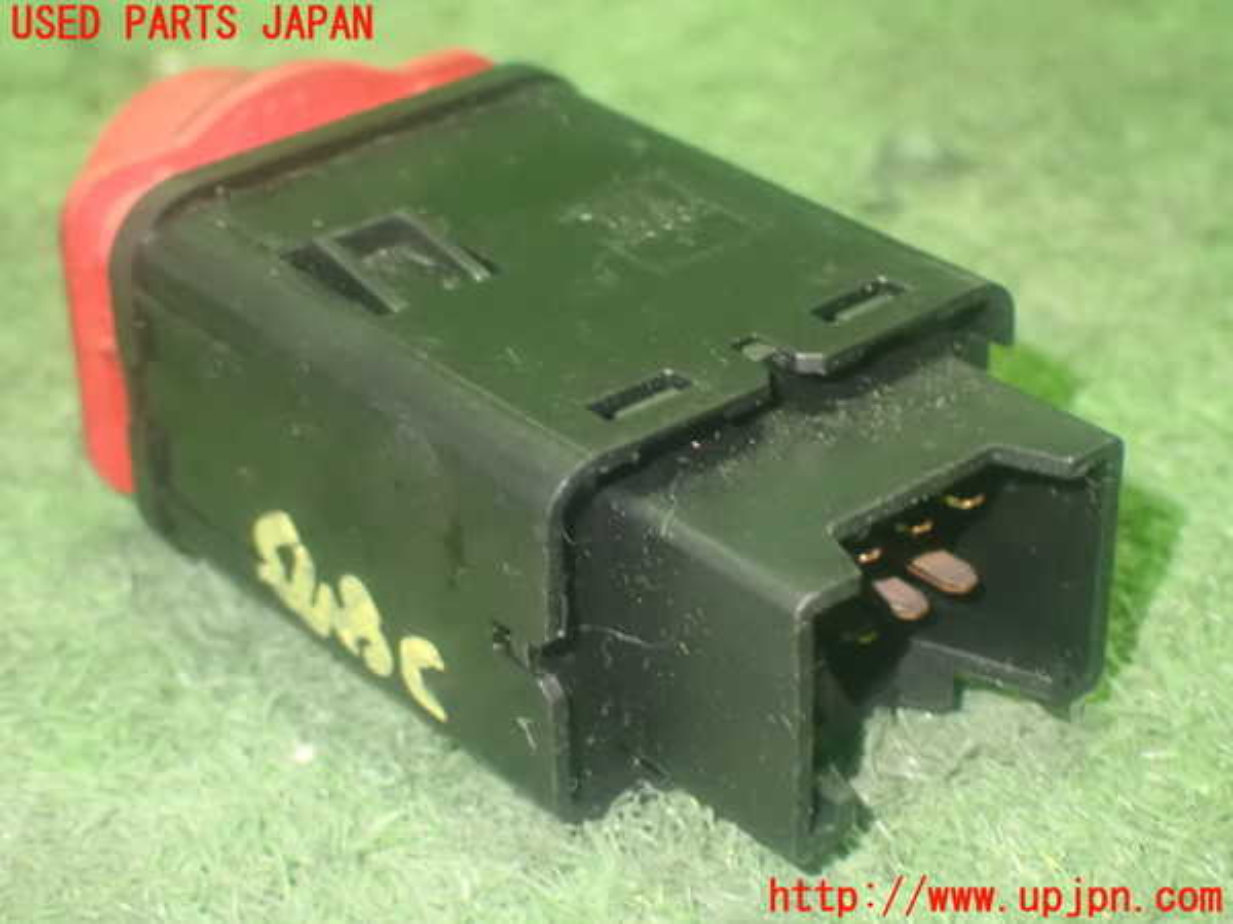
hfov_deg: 25.3
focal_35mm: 77
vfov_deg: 19.1
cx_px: 616
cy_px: 462
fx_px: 2743
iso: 1600
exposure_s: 1/15
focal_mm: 13.65
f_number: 4.1
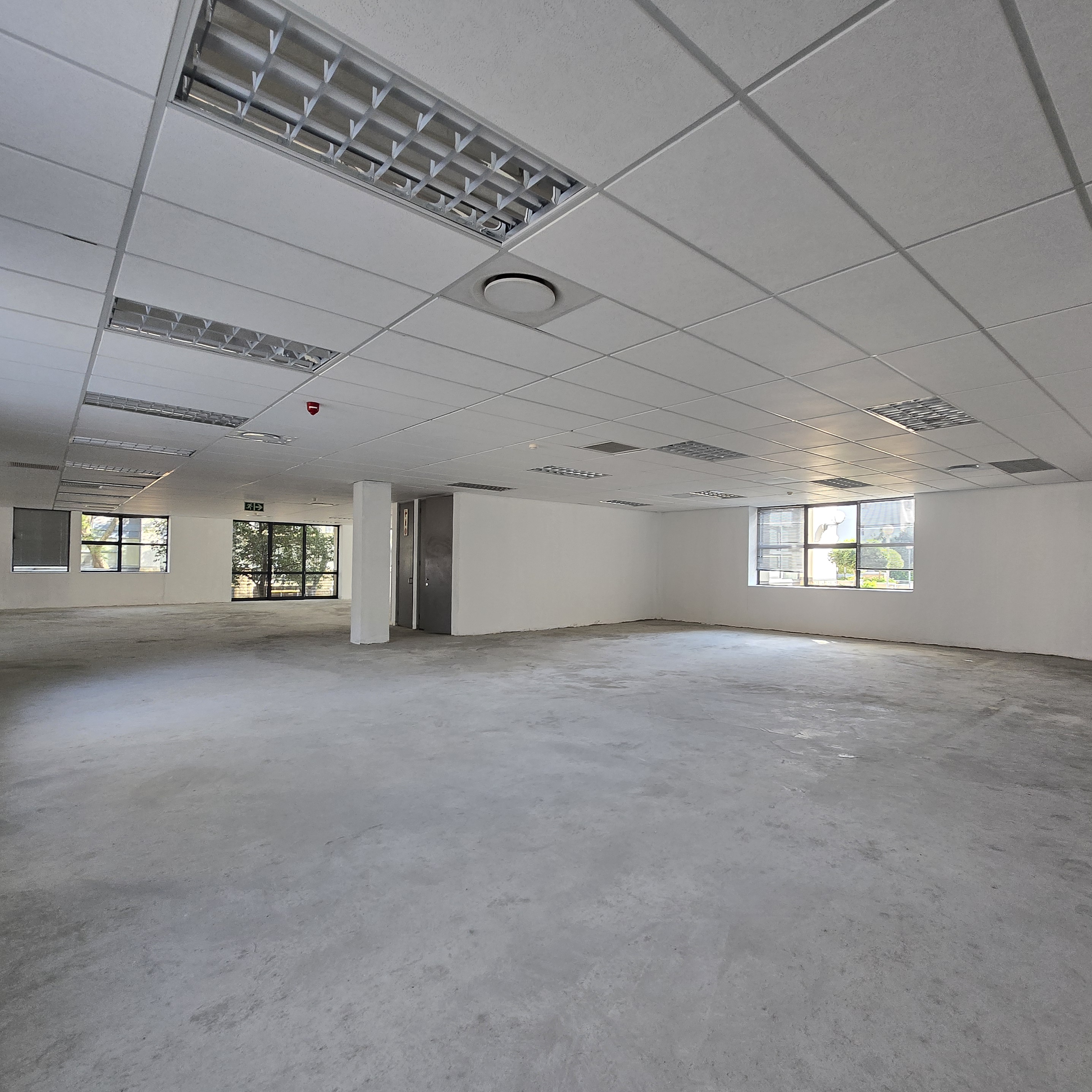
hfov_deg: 87.1
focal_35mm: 16
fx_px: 571
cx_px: 608
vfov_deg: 87.4
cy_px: 557
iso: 64
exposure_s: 1/50
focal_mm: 1.7
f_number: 2.2
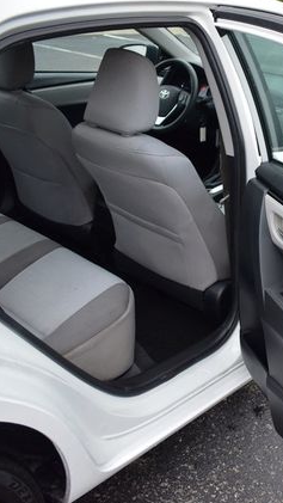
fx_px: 573
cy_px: 250
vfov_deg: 47.3
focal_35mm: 43
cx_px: 282
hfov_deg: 26.3
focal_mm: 18
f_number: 4
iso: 400
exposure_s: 1/250
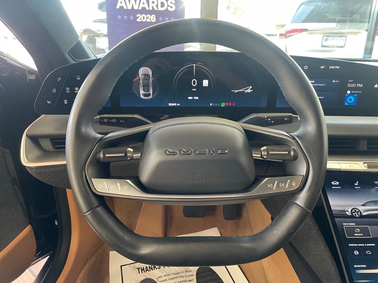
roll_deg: -0.9
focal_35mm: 26
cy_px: 142
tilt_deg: -20.7
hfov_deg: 67.3
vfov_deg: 53.1
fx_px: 284
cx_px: 189
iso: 250
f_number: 1.6
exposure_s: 1/60
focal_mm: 4.2
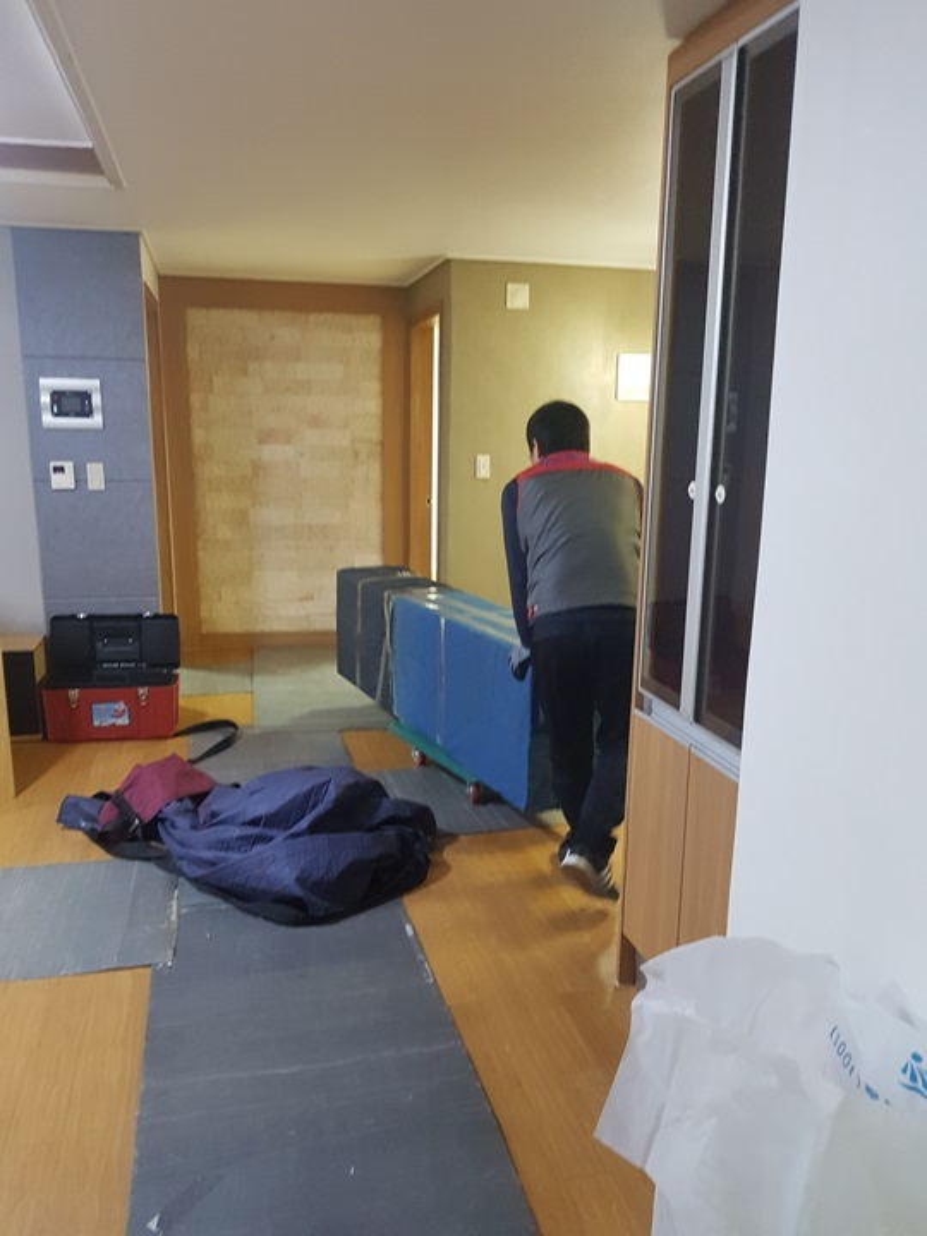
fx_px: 928
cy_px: 618
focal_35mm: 26
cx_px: 464
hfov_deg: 53.1
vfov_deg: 67.3
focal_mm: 4.2
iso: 800
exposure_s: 1/60
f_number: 1.7
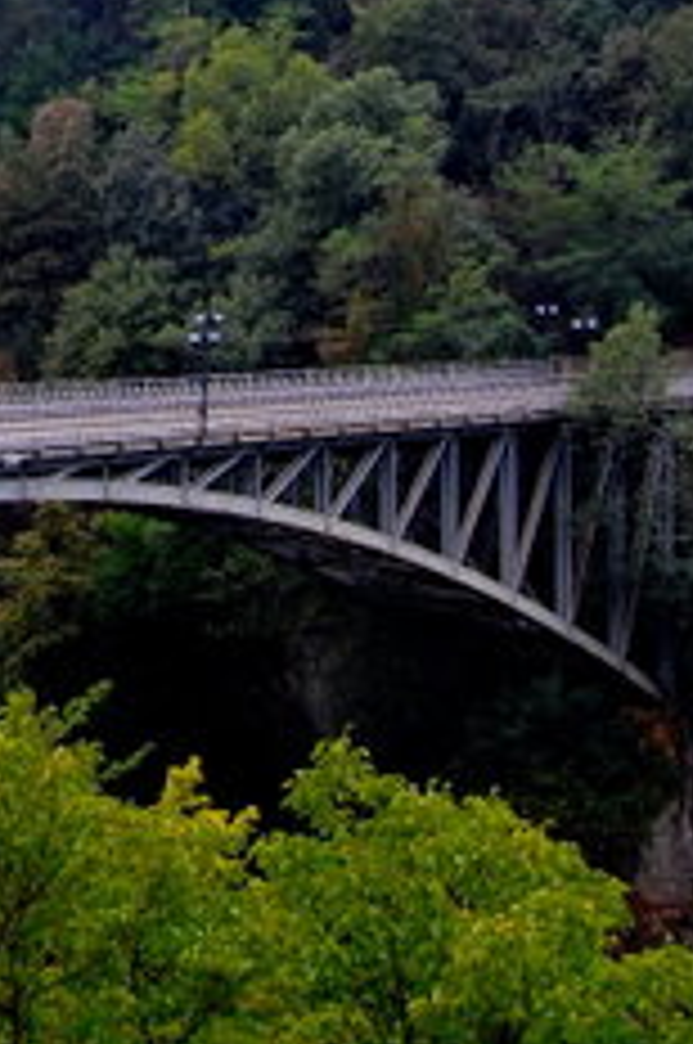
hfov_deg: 13.1
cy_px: -4
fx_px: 2925
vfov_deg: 19.6
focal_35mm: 101
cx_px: -189
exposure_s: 1/250
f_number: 7.1
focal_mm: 26
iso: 200
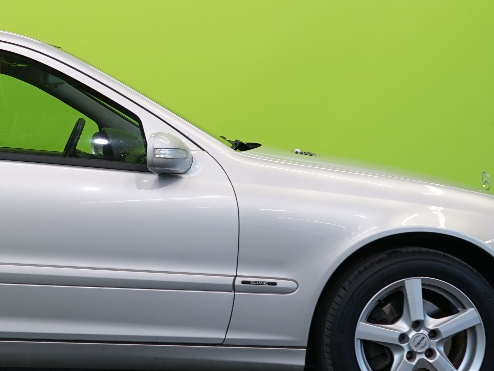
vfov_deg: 17.8
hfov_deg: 22.4
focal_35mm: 83
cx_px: -31
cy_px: 165
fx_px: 1185
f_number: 5.6
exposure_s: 1/30
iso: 400
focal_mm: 28
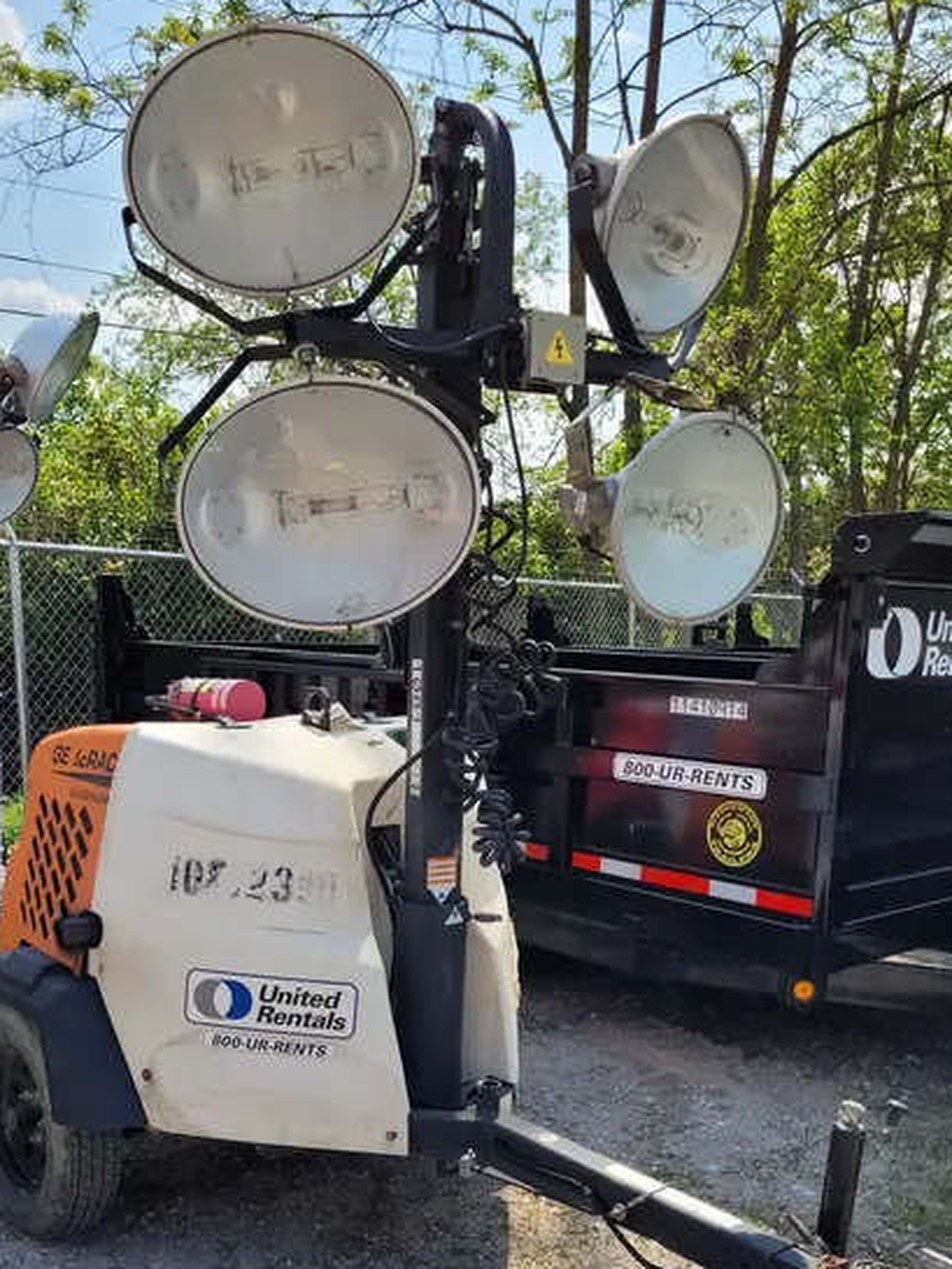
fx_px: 1283
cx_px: 412
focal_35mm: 35
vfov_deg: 51.7
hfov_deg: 40.6
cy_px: 839
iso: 40
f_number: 1.8
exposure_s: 1/1967
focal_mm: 5.4
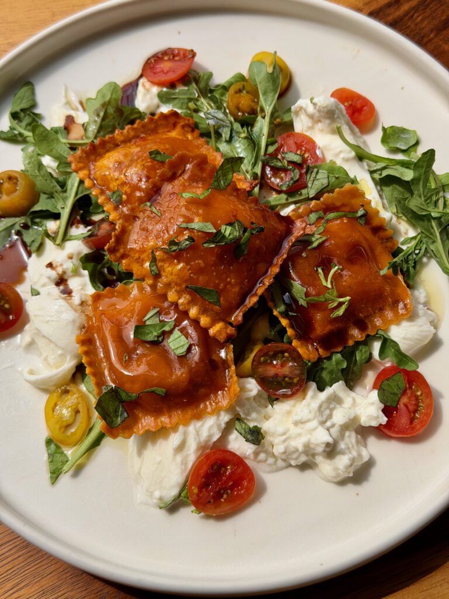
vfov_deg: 39.7
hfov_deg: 30.3
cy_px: 300
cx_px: 224
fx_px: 830
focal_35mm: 48
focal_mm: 6.76
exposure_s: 1/2976
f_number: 1.78
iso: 64
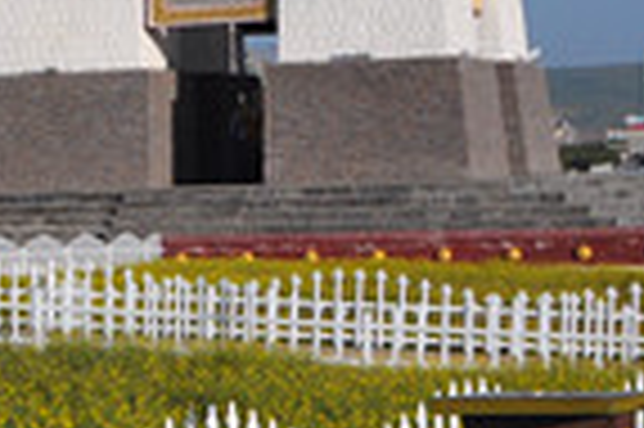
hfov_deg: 9.0
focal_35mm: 201
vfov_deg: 6.8
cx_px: -1049
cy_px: 219
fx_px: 3592
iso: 200
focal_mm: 24
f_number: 5.6
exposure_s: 1/2000
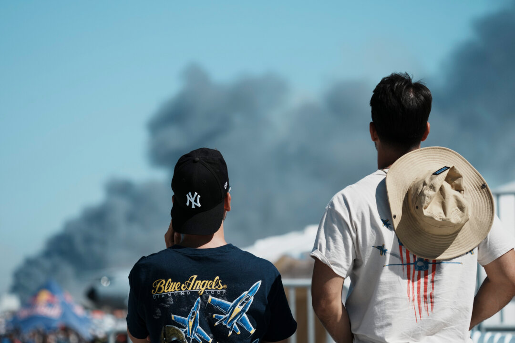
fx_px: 2861
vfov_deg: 6.9
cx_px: 258
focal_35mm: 200
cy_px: 172
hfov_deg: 10.3
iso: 500
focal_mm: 200
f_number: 6.3
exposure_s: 1/4000
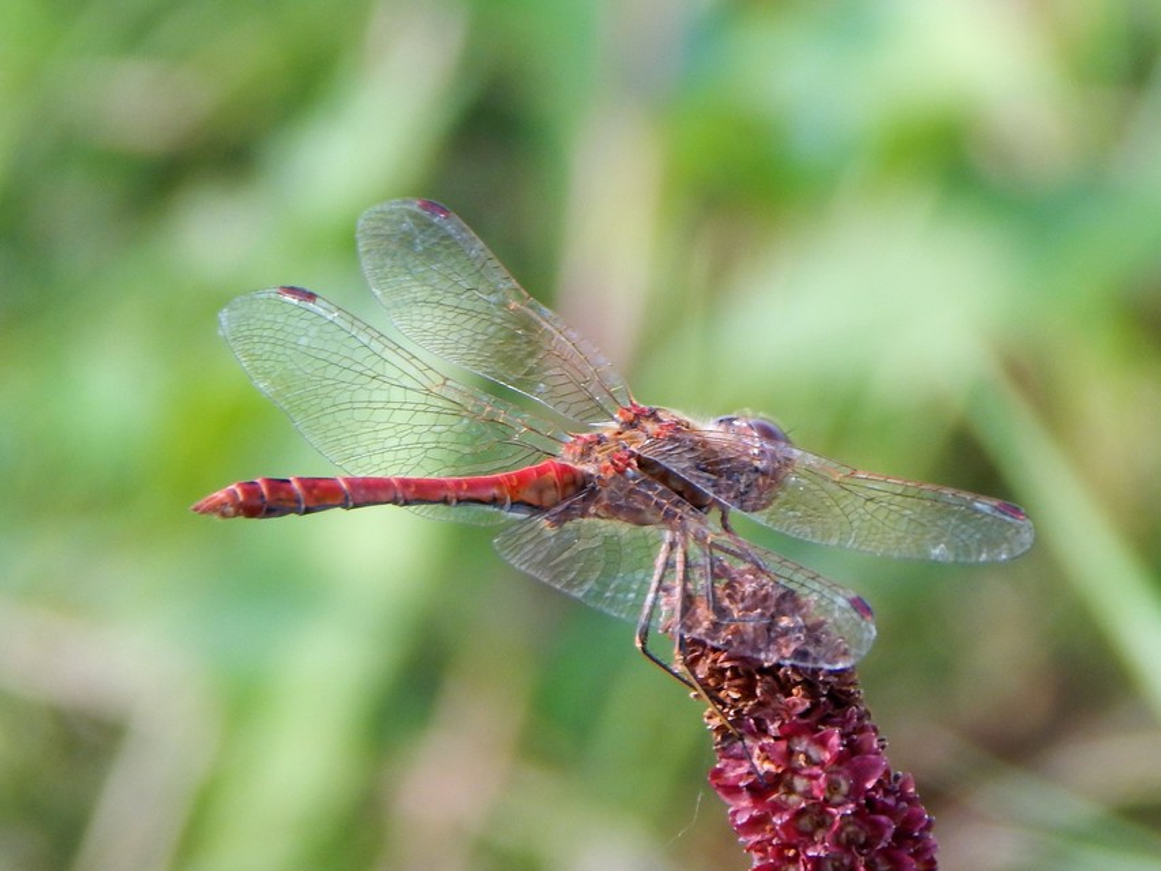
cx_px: 580
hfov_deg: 4.7
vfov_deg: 3.5
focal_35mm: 425
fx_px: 14256
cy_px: 436
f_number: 5.7
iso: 125
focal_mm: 76.4
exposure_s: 1/100
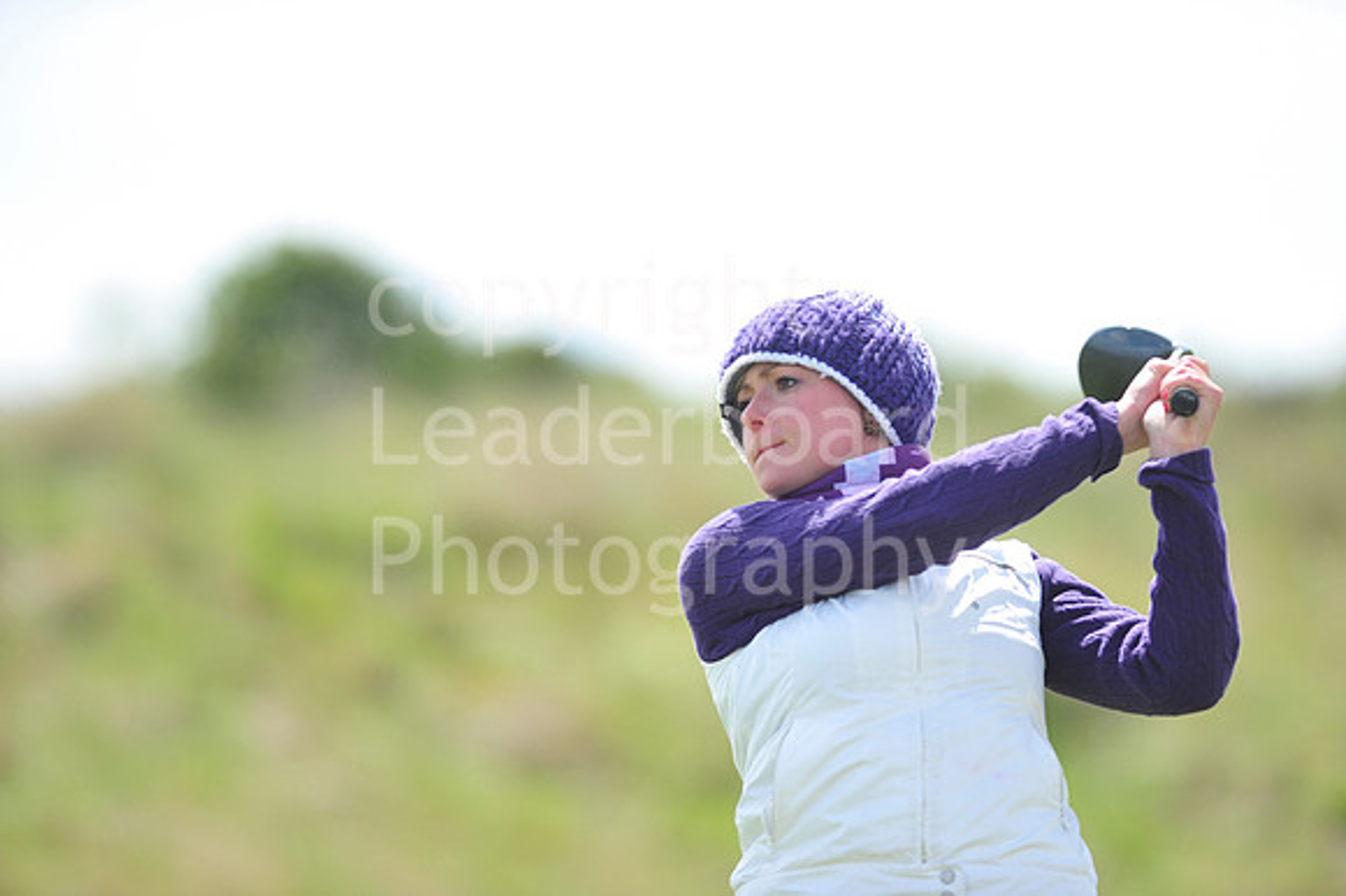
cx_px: 673
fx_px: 11210
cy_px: 448
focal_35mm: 300
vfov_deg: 4.6
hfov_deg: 6.9
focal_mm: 300
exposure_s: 1/2500
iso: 400
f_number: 5
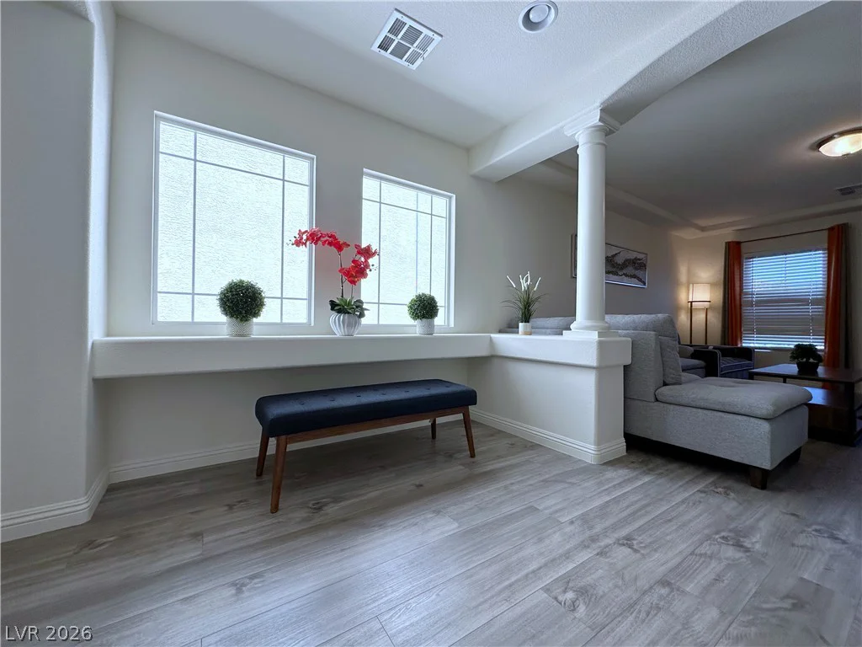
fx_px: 349
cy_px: 324
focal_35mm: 14
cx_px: 431
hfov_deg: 102.1
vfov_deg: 85.7
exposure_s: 1/263
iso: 40
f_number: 2.2
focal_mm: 2.22
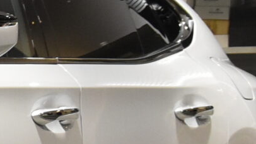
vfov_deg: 4.7
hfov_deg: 7.5
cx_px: -460
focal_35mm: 258
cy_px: 232
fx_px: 1751
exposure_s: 1/40
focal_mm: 26
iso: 1600
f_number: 8
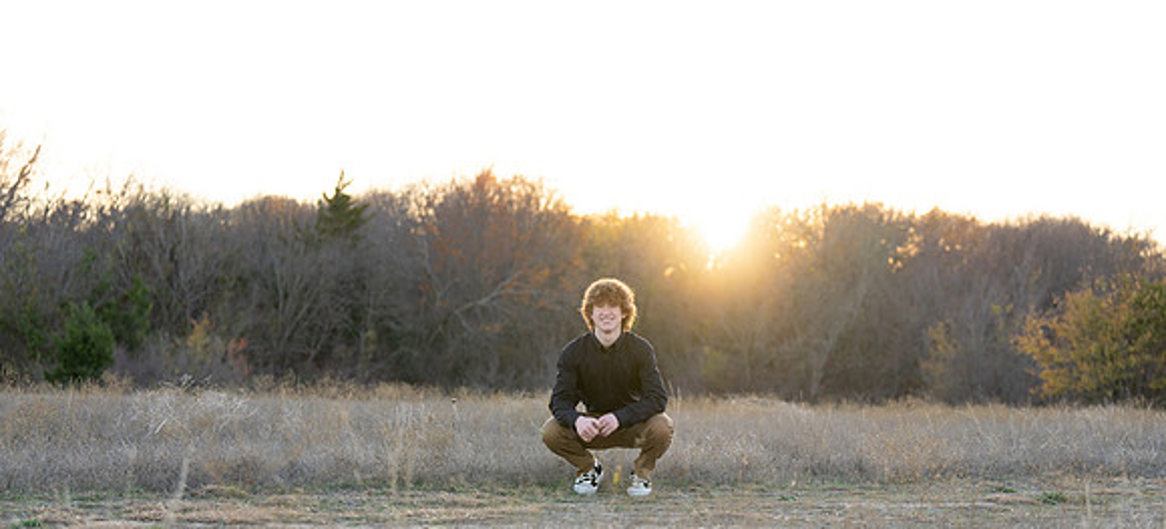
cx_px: 583
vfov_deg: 13.3
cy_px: 390
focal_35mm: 77
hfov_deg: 28.8
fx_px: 2268
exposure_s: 1/320
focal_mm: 70
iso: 320
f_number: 2.8
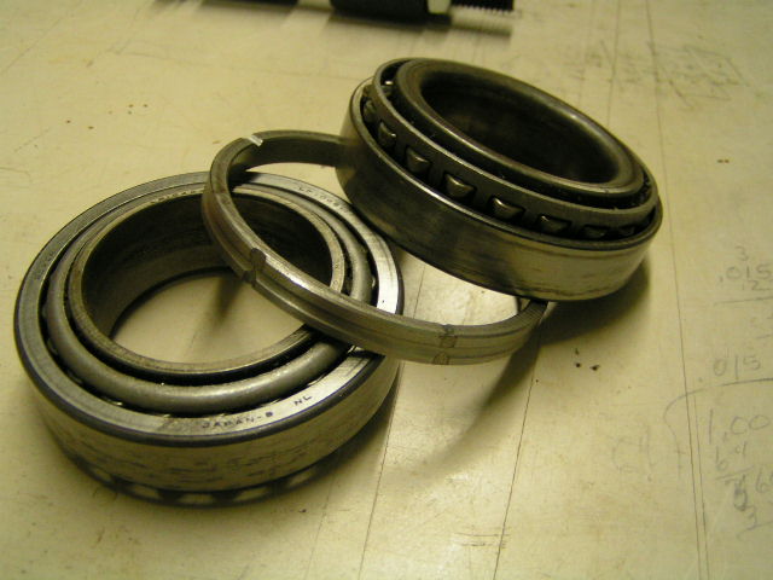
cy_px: 290
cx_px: 386
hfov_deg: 49.0
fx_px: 849
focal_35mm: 38
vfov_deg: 37.7
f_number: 2.8
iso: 200
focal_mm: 5.8
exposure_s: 1/15
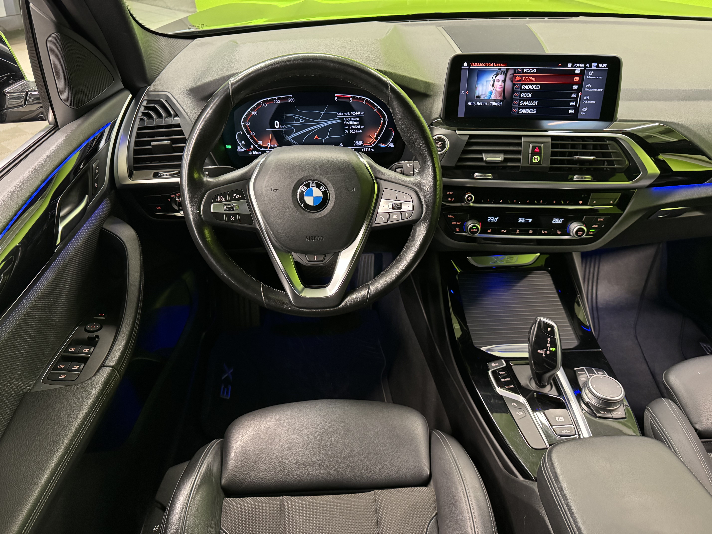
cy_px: 267
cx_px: 356
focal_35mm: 24
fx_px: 494
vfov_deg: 56.8
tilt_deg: -38.2
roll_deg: +0.9
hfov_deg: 71.6
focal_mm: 6.76
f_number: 1.78
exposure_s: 1/33
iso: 800
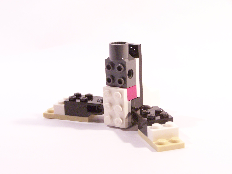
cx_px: 116
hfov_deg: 23.8
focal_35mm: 82
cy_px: 87
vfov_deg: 18.0
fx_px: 550
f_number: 3.6
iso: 400
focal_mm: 13.7
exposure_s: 1/30
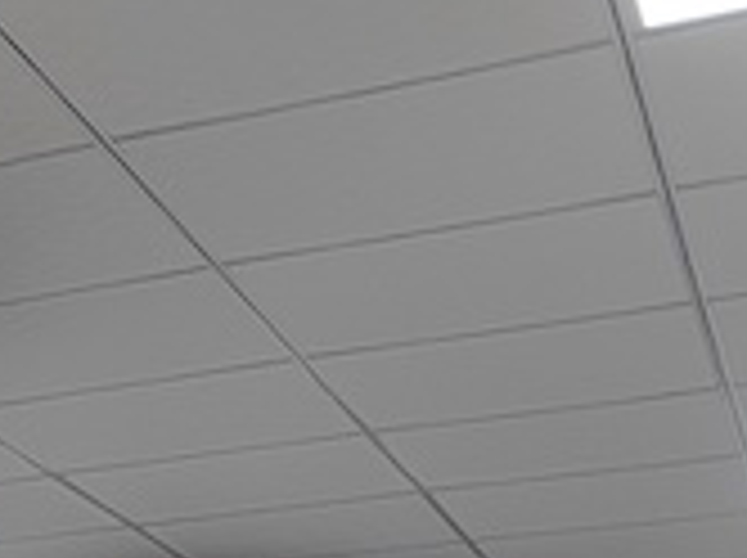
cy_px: 1256
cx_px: -644
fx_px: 2392
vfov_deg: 11.4
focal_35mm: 111
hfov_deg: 15.1
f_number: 1.9
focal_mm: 5.52
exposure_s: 1/100
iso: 550
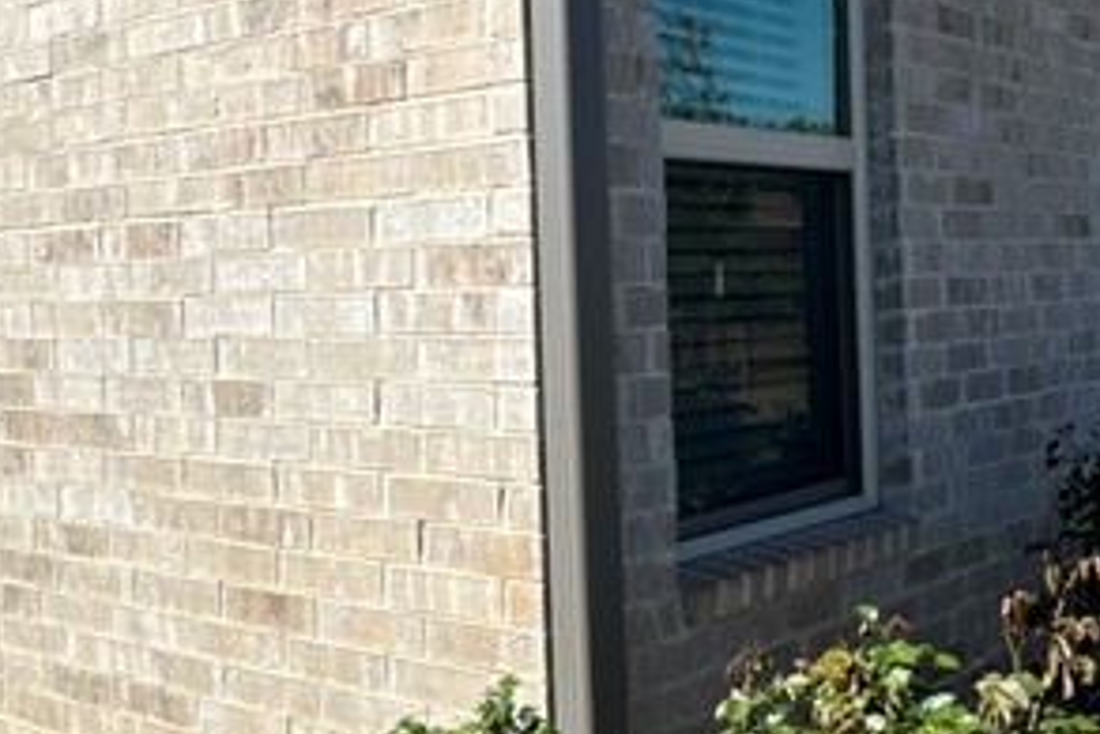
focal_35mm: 51
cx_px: 396
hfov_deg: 38.6
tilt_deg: +0.2
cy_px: 279
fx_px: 1559
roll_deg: +1.9
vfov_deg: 26.4
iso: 50
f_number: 2.2
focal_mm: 2.22
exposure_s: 1/2584
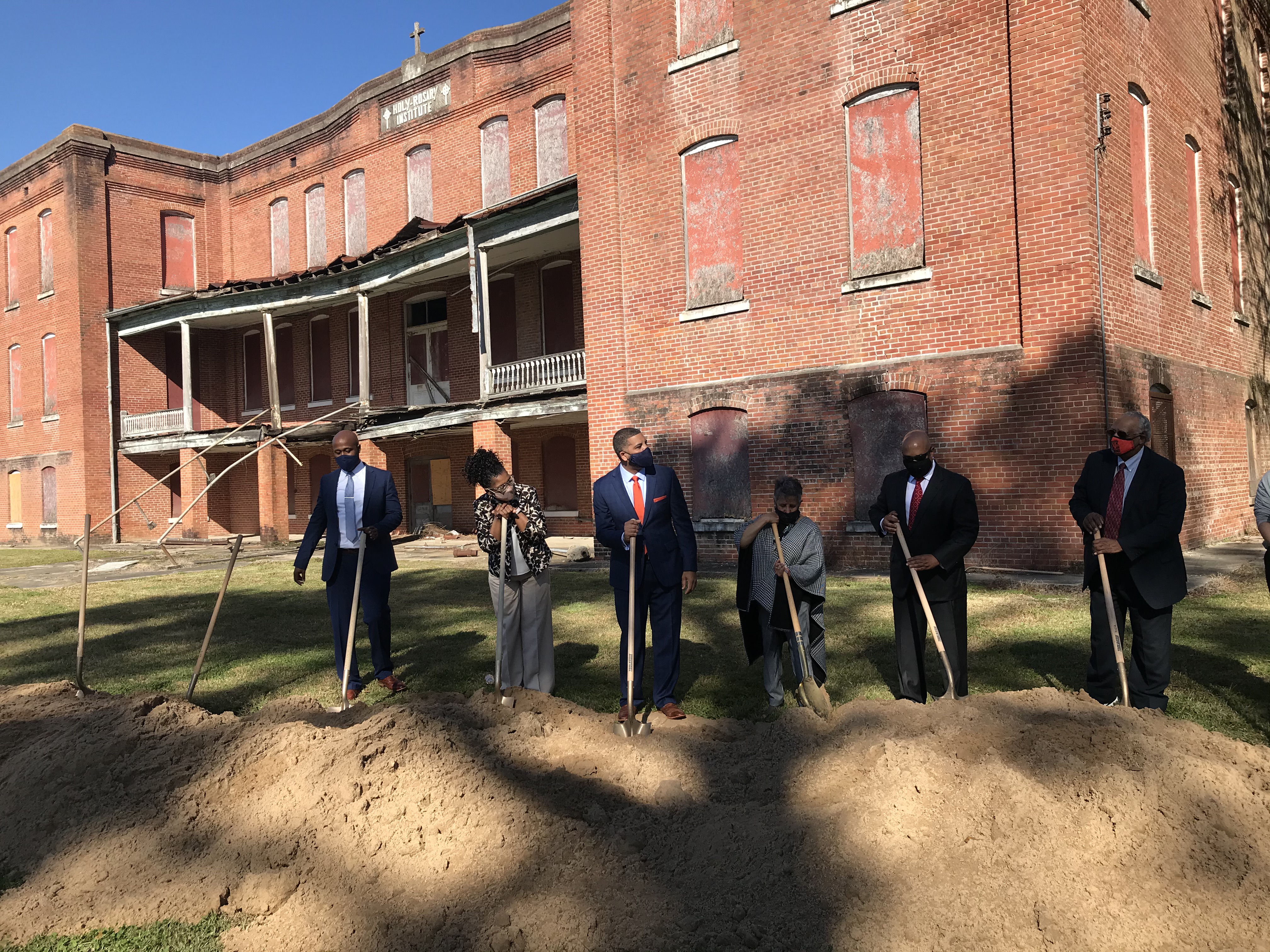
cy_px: 476
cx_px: 635
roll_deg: +2.4
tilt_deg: +0.7
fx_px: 1027
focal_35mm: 28
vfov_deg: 49.7
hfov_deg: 63.4
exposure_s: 1/1650
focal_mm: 3.99
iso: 20
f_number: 1.8
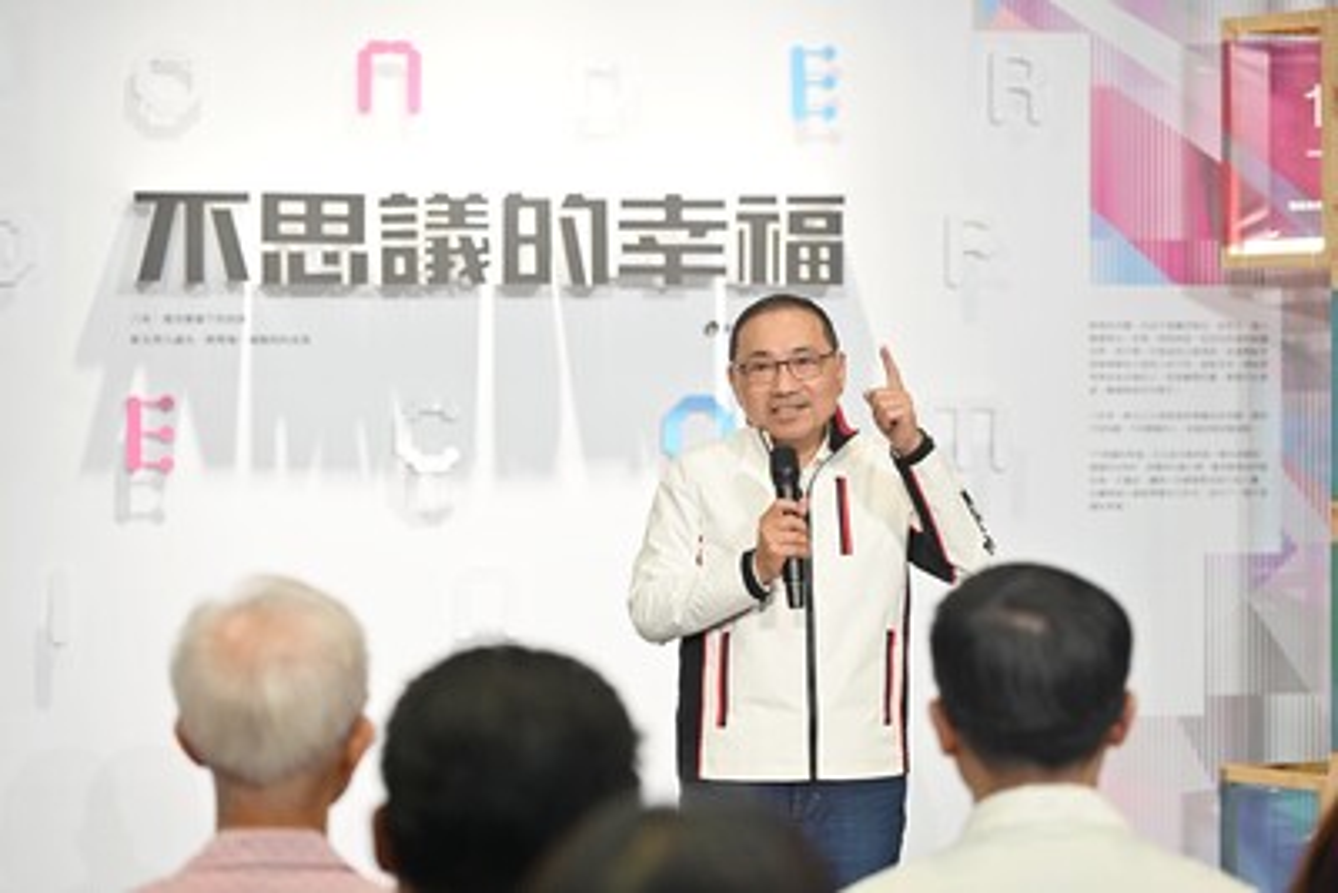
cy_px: 446
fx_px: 4461
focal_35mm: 120
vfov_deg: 11.4
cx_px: 669
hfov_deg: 17.1
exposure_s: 1/125
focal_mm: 120
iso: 640
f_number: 4
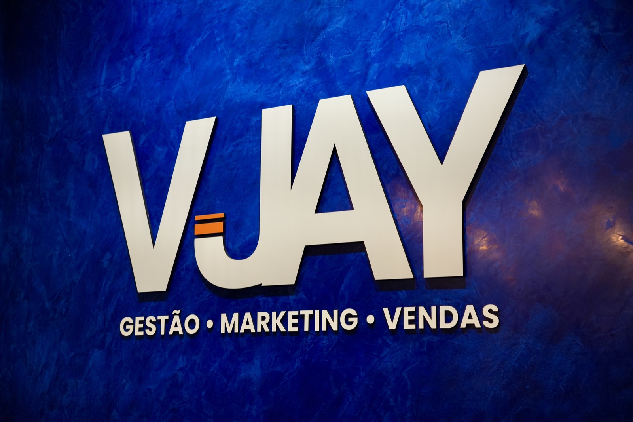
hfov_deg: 35.4
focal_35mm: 56
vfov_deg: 24.0
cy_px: 211
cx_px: 316
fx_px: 991
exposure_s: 1/160
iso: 640
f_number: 4
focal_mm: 37.6
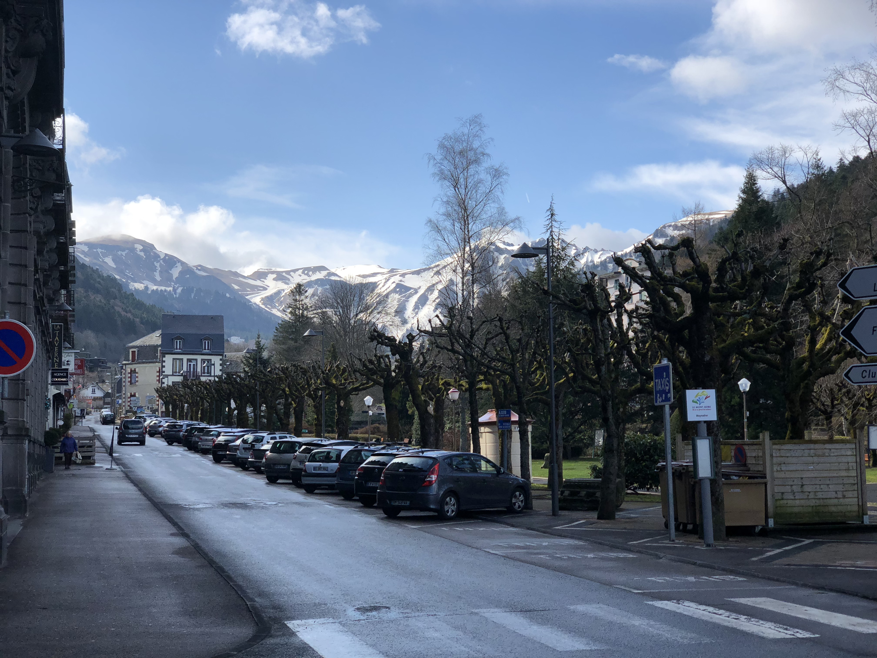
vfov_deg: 28.0
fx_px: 1317
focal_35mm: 52
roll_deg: +1.3
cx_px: 438
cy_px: 329
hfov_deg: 36.8
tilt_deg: +6.7
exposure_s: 1/906
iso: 16
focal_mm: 6
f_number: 2.4
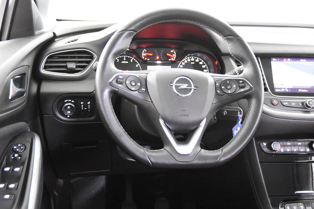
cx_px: 157
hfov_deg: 42.3
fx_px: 406
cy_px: 104
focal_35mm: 46
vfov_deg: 29.0
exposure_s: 1/40
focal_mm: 31
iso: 12800
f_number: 3.3
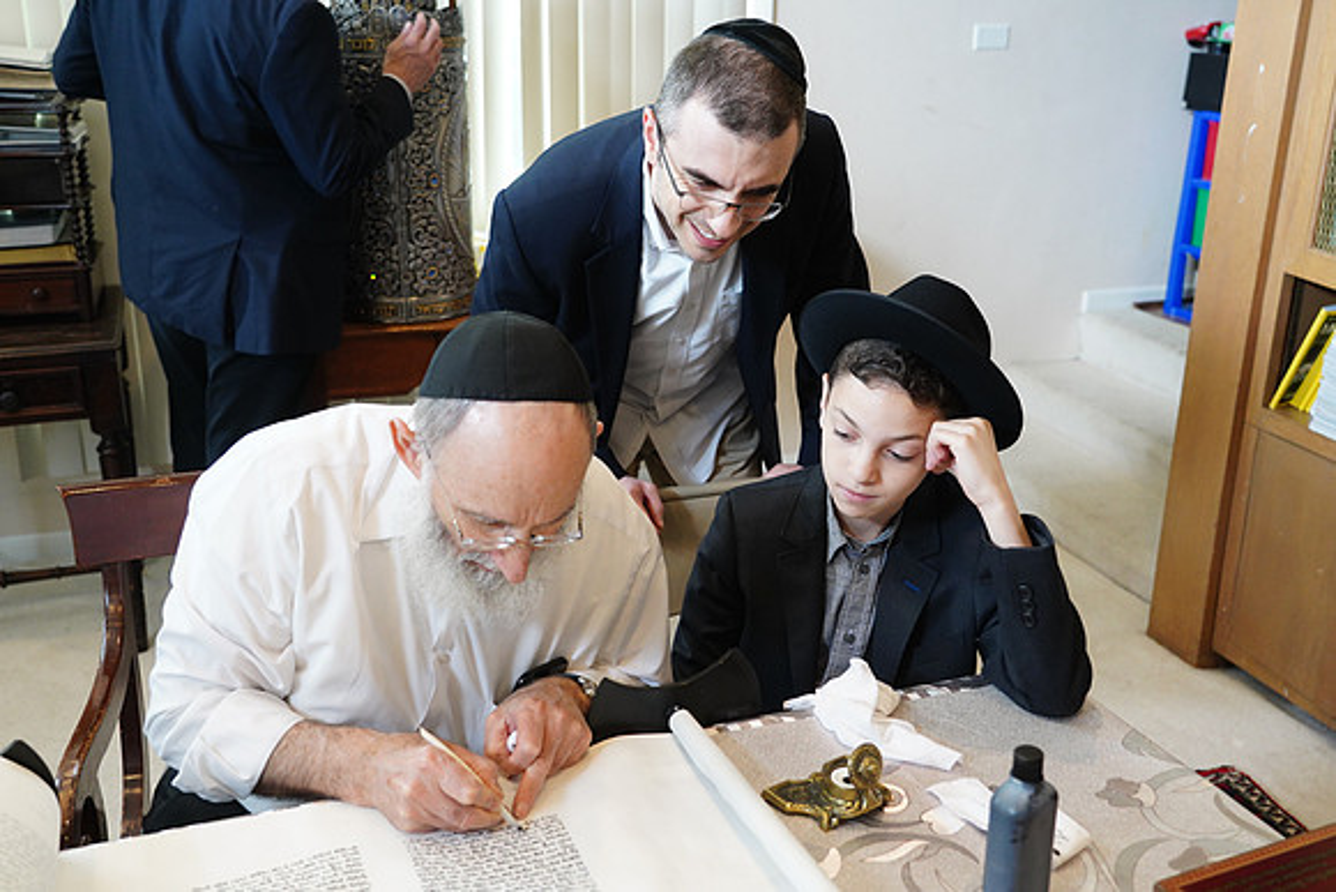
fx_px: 1336
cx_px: 668
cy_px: 446
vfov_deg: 36.9
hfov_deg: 53.1
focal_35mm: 36
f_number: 4.5
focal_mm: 36
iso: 3200
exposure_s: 1/100
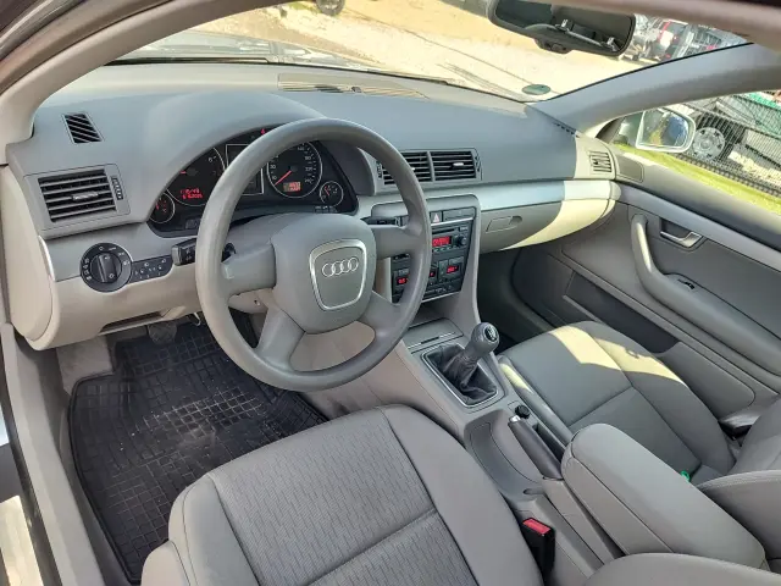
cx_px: 390
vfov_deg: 58.9
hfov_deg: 73.9
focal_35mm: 23
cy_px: 293
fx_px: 519
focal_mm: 5.56
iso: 100
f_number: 1.8
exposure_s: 1/354
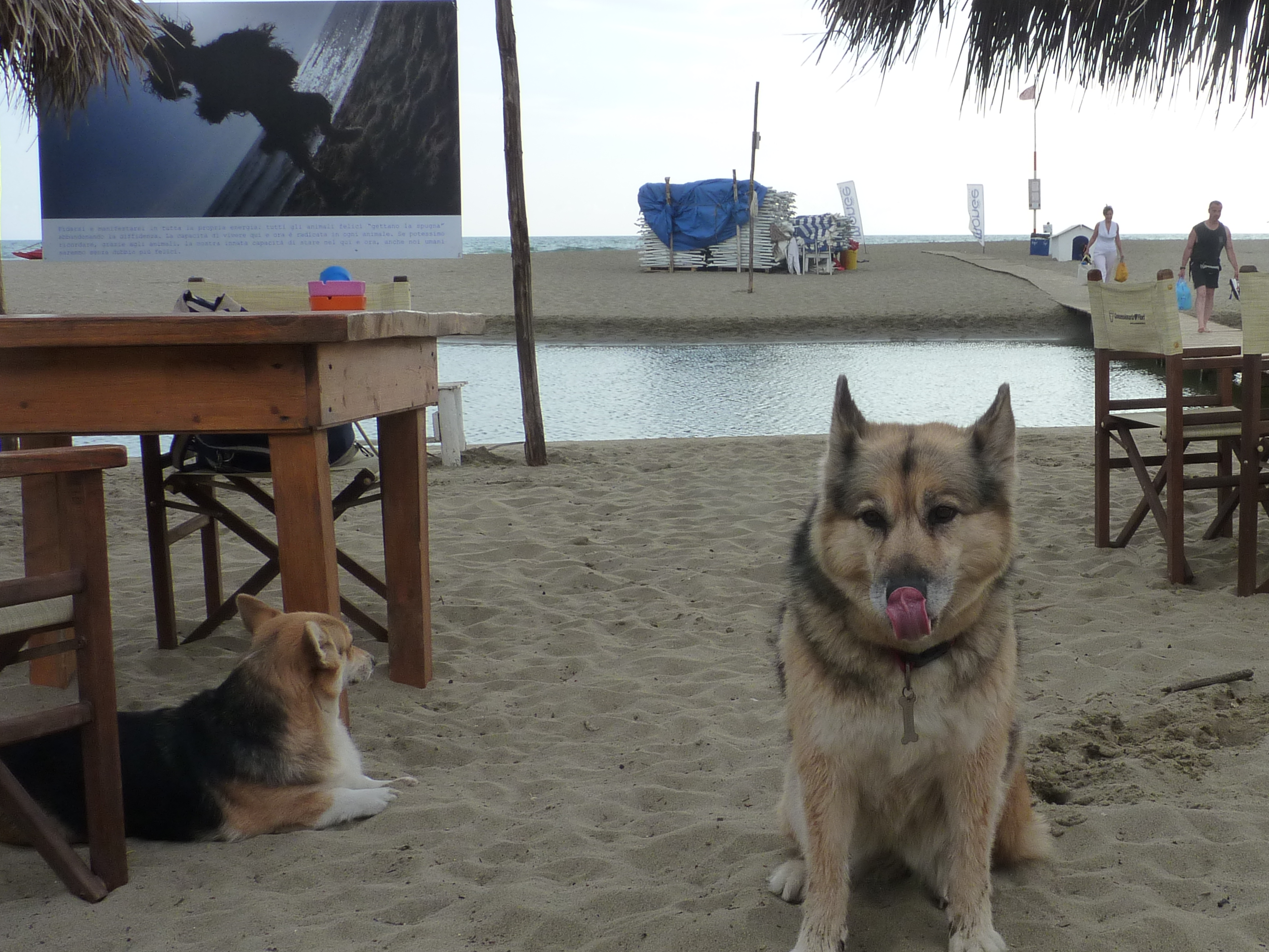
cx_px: 942
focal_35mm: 41
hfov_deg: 44.3
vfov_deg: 35.1
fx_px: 1503
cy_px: 506
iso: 125
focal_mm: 4.8
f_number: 4.5
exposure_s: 1/250
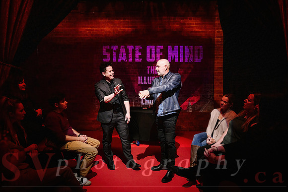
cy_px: 96
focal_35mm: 24
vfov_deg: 52.5
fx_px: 195
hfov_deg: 73.0
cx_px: 144
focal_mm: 24
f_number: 2.8
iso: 3200
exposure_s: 1/160
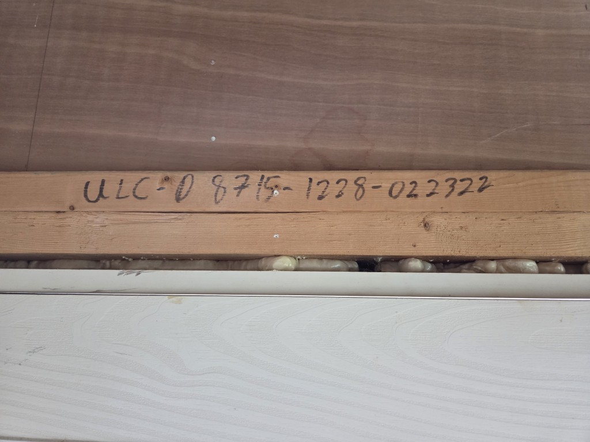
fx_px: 392
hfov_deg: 73.9
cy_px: 221
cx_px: 295
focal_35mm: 23
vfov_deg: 58.9
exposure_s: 1/120
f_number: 1.8
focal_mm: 5.4
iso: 800
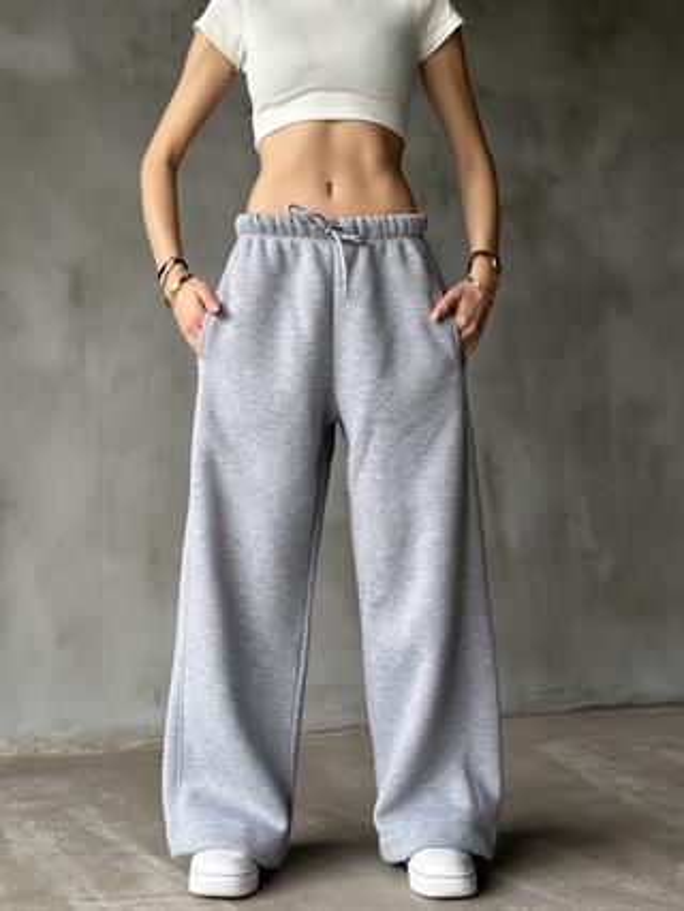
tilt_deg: +2.4
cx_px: 342
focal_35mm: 48
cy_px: 456
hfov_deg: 30.3
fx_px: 1263
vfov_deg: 39.6
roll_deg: -0.8
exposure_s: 1/71
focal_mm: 6.86
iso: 125
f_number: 1.78
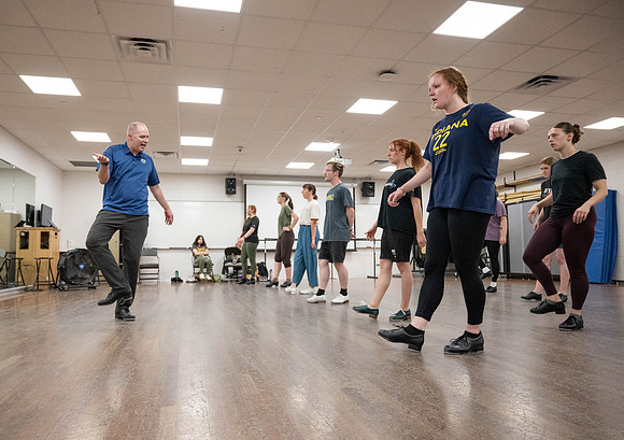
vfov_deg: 51.7
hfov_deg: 68.9
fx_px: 454
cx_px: 286
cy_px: 224
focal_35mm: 26
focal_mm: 24
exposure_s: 1/640
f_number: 4
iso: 3200
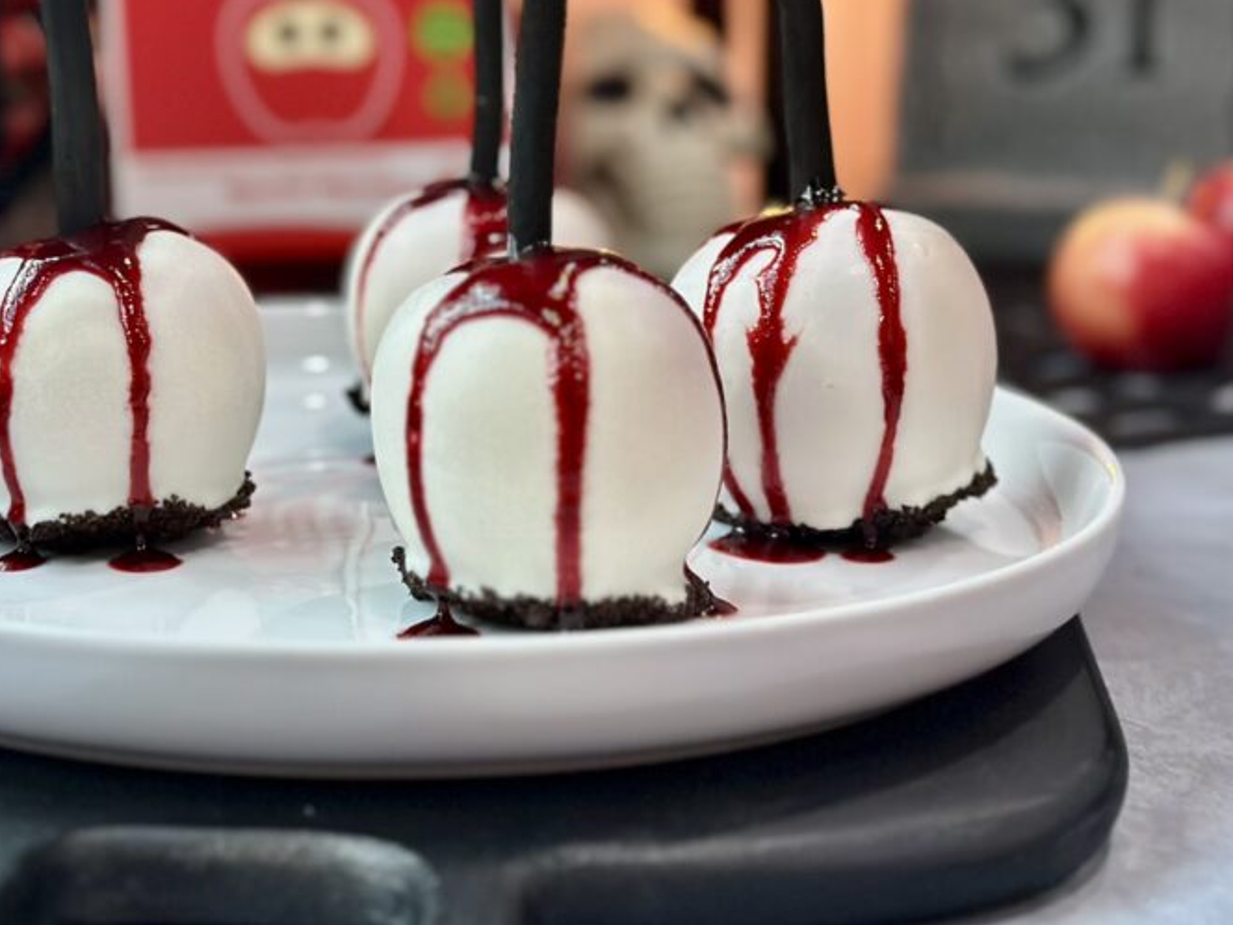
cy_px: 256
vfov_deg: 19.8
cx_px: 433
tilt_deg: -9.3
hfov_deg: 26.2
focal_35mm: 74
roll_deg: -0.6
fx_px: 2636
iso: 250
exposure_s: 1/120
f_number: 1.78
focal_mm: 6.86
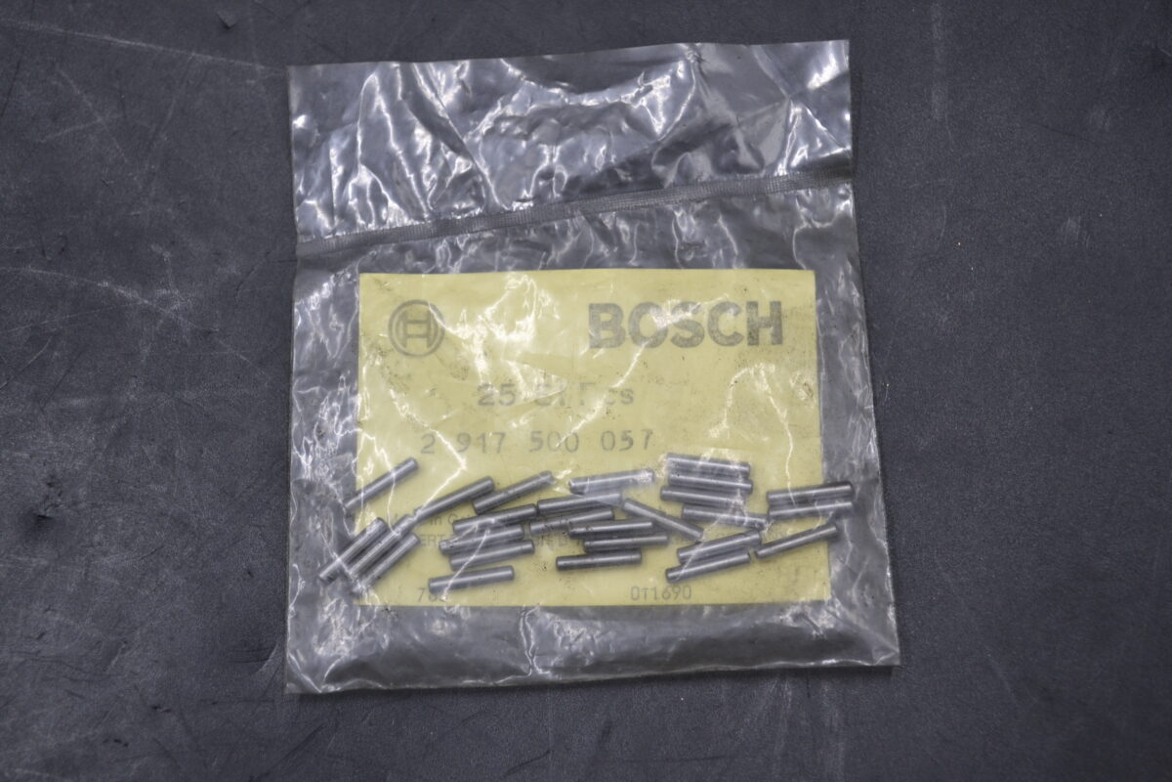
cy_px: 391
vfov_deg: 25.8
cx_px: 586
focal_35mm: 52
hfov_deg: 37.9
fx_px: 1709
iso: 400
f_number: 5.6
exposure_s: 1/125
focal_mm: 35
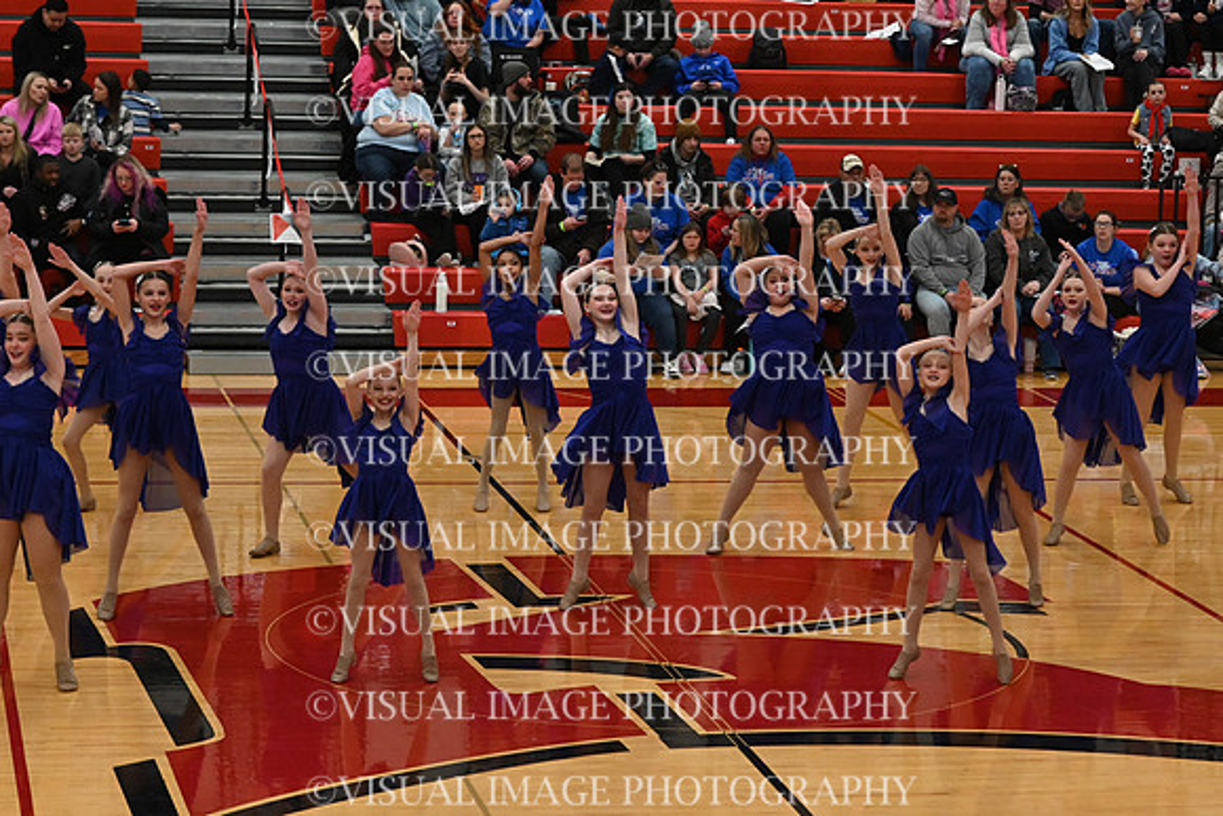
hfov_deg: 19.5
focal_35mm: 105
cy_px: 408
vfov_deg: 13.0
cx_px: 612
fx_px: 3568
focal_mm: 70
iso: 5000
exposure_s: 1/400
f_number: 4
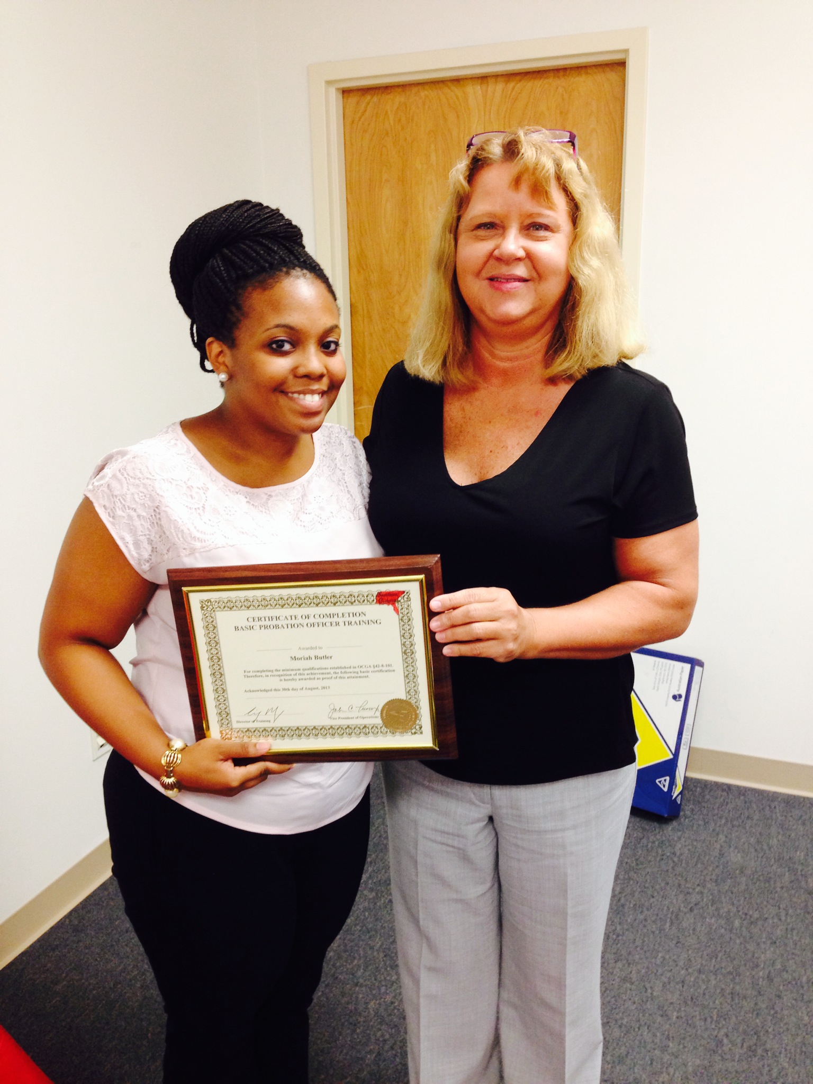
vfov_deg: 55.4
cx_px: 406
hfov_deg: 42.9
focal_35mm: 33
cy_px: 542
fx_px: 1033
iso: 125
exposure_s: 1/20
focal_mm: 4.12
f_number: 2.4
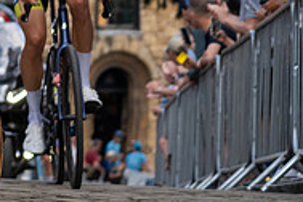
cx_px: -203
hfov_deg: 6.7
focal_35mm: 300
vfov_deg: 4.5
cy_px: -226
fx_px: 2525
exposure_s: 1/640
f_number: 3.2
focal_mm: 70
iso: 100
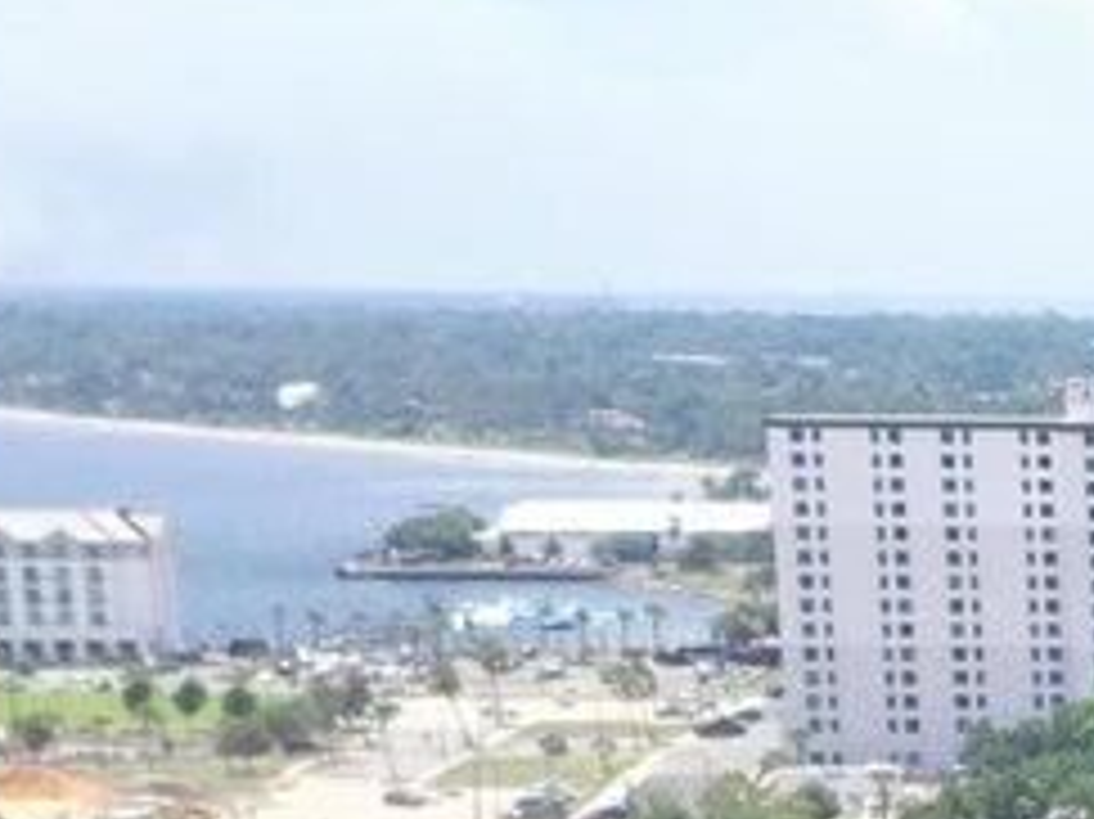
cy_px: 1634
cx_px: 2598
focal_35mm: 170
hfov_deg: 10.2
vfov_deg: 8.3
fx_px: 5370
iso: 100
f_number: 5
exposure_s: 1/320
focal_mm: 10.26
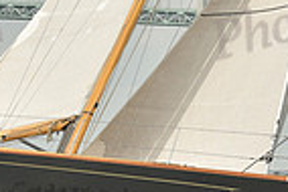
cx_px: 110
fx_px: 3107
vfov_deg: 3.6
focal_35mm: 388
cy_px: 140
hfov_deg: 5.3
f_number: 11
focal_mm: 95
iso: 400
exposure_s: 1/1000
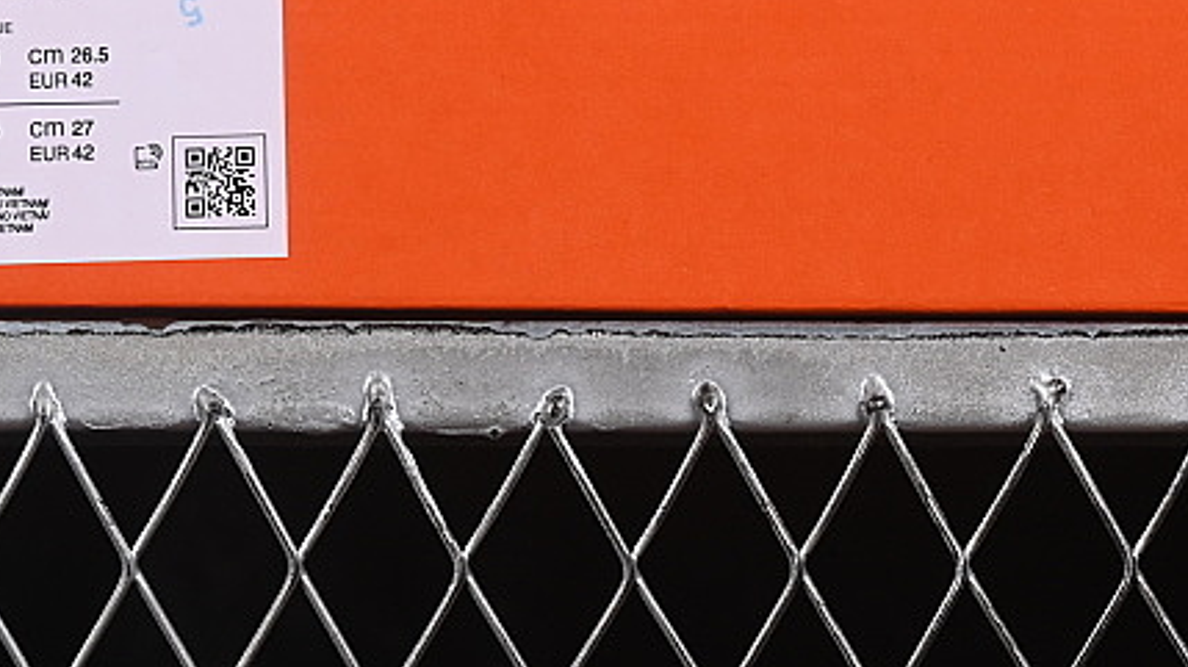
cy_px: -302
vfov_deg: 6.1
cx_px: 521
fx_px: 6235
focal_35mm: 198
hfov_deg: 10.9
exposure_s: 1/80
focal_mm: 50
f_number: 8
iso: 160
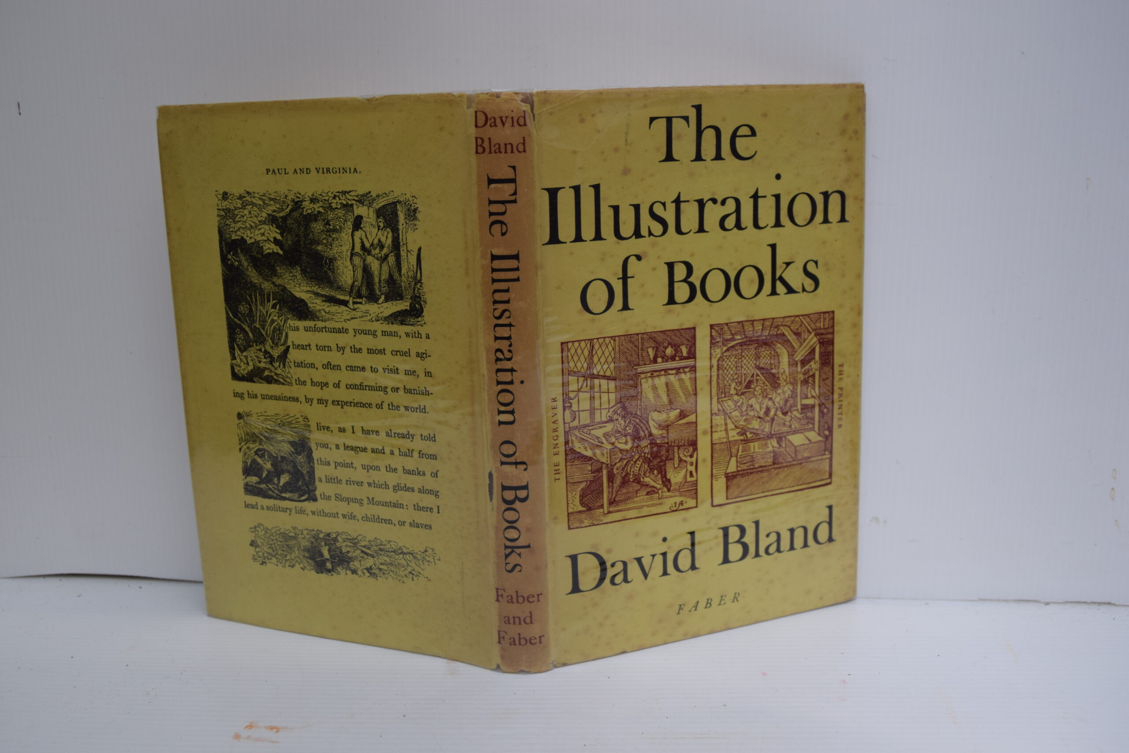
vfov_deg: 38.4
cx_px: 564
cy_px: 376
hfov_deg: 55.1
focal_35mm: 34
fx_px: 1082
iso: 400
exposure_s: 1/125
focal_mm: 23
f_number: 5.6
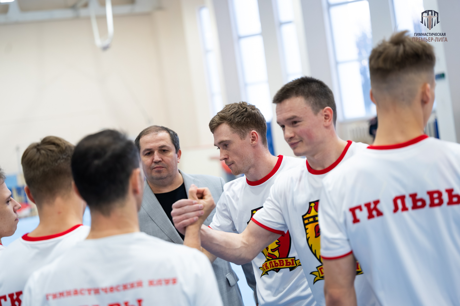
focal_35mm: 70
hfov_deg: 28.9
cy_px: 153
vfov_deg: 19.4
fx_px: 894
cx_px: 230
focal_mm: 70
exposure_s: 1/640
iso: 1250
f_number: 2.8
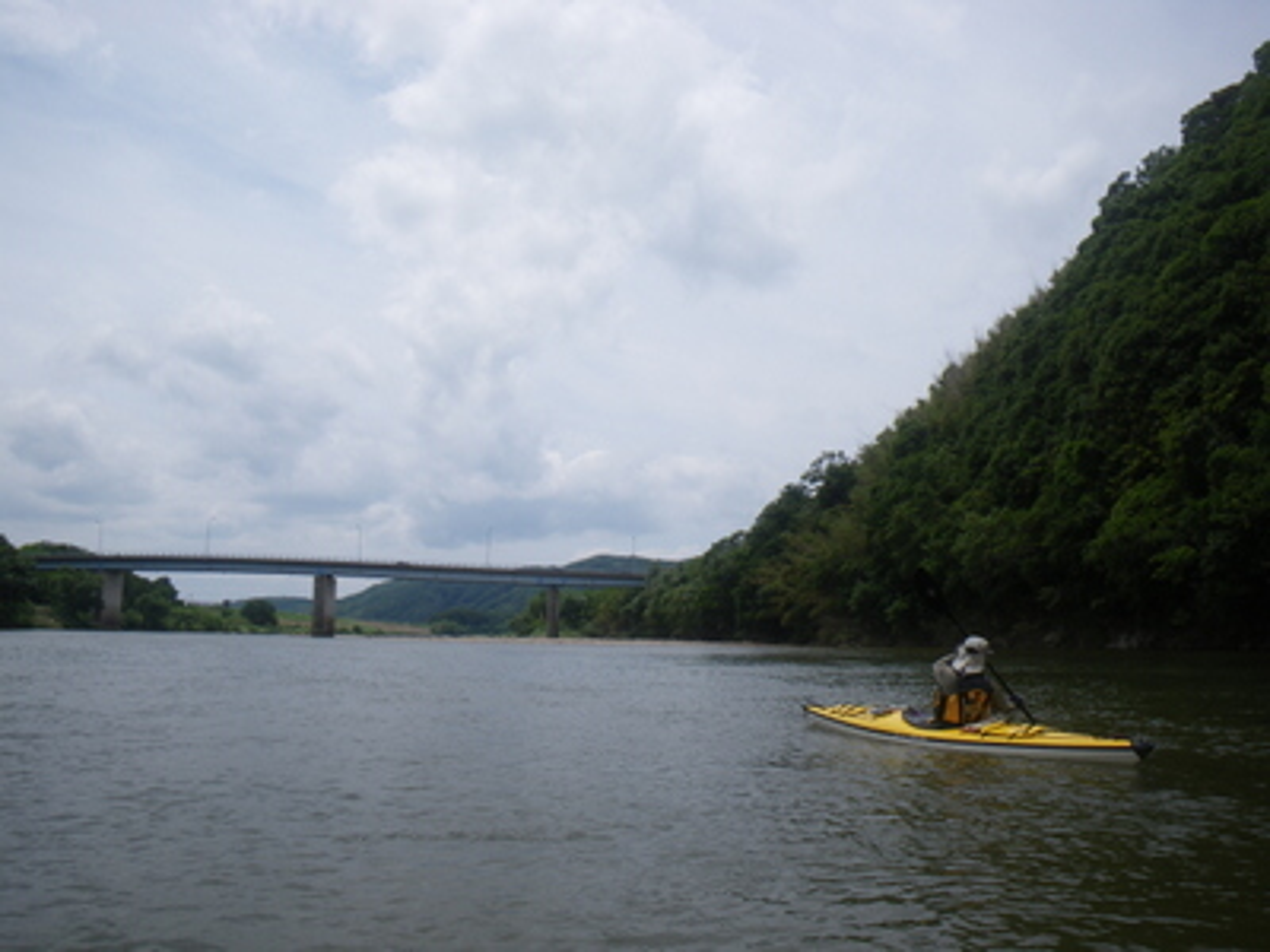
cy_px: 476
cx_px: 635
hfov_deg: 63.4
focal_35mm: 28
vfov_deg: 49.7
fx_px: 1027
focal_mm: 5
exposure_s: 1/640
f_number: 4.2
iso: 50
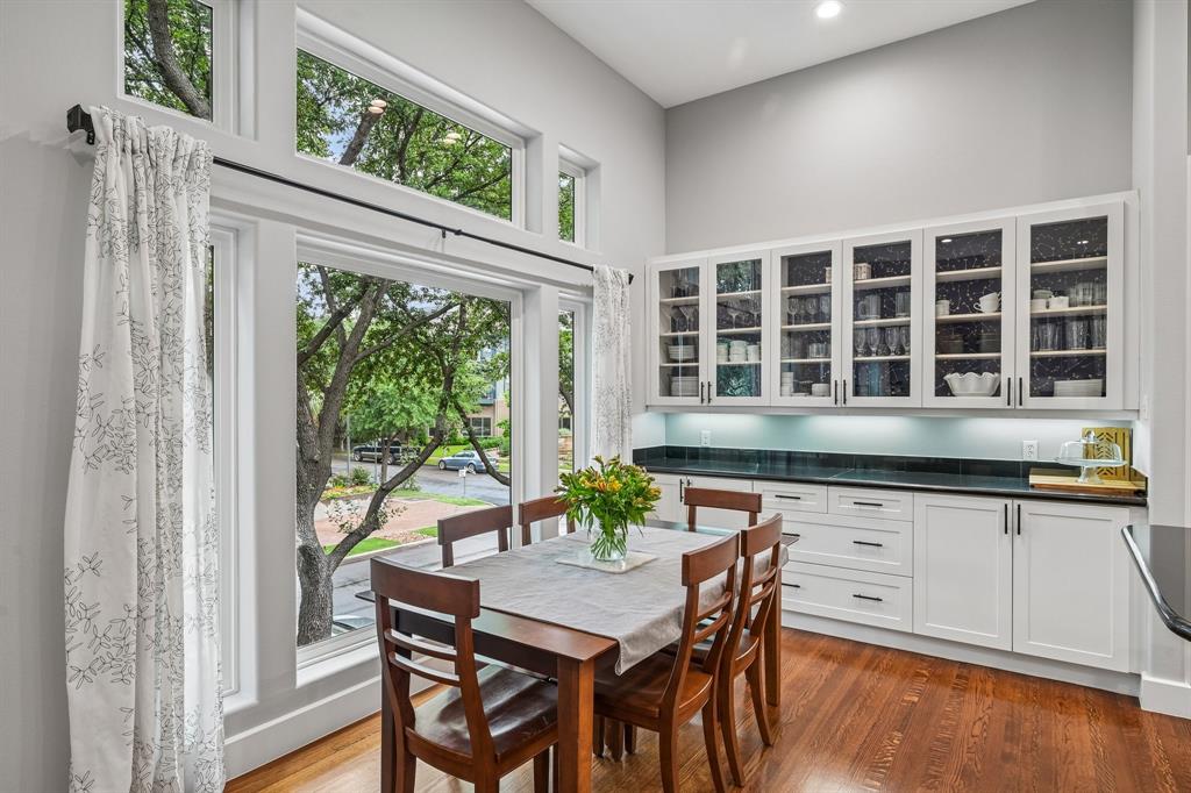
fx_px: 645
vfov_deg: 63.2
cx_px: 596
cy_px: 396
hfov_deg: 85.4
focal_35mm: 20
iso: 400
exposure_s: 1/15
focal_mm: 19.5
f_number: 8
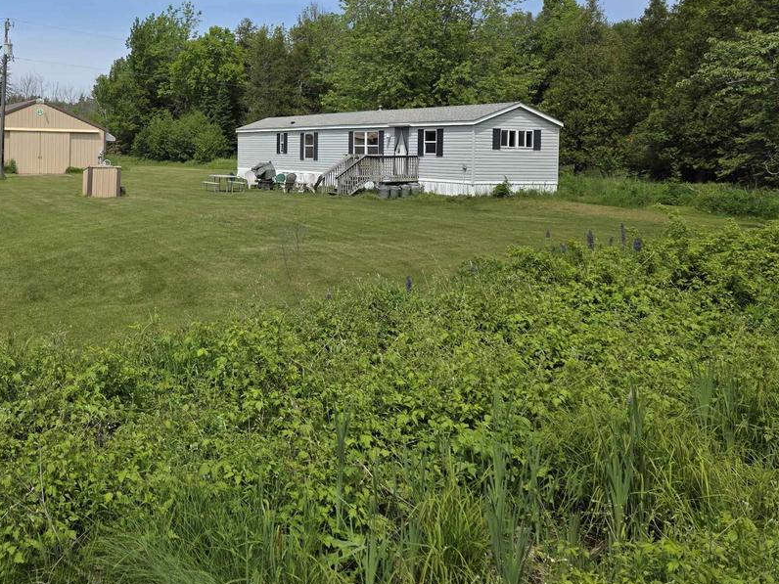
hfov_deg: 48.3
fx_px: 833
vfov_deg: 37.7
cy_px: 143
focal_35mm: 37
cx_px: 200
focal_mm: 6.3
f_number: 1.7
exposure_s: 1/7626
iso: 80
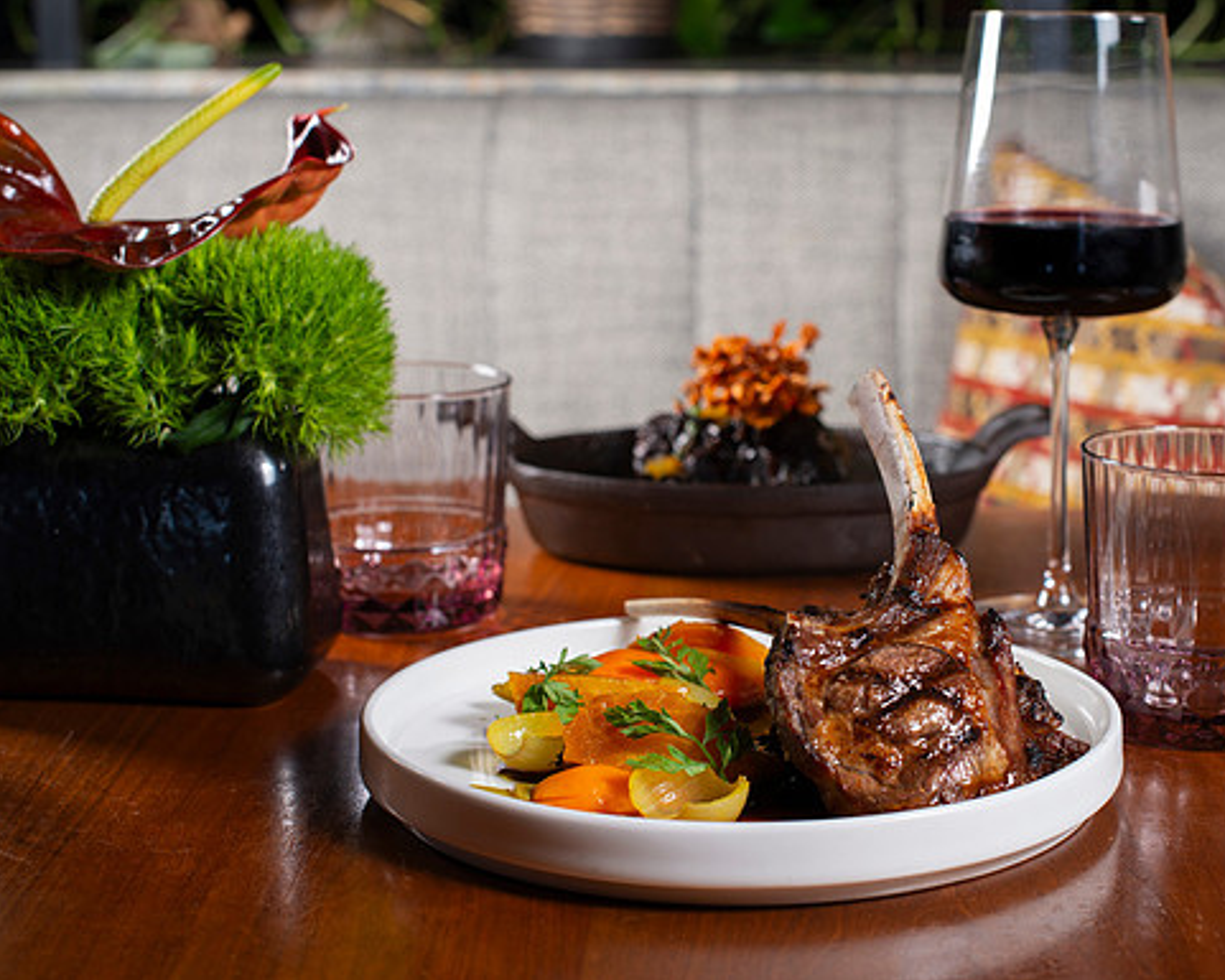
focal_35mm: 62
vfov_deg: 24.6
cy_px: 530
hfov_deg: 30.3
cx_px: 769
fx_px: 2248
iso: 200
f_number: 5.6
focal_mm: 50
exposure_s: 1/200
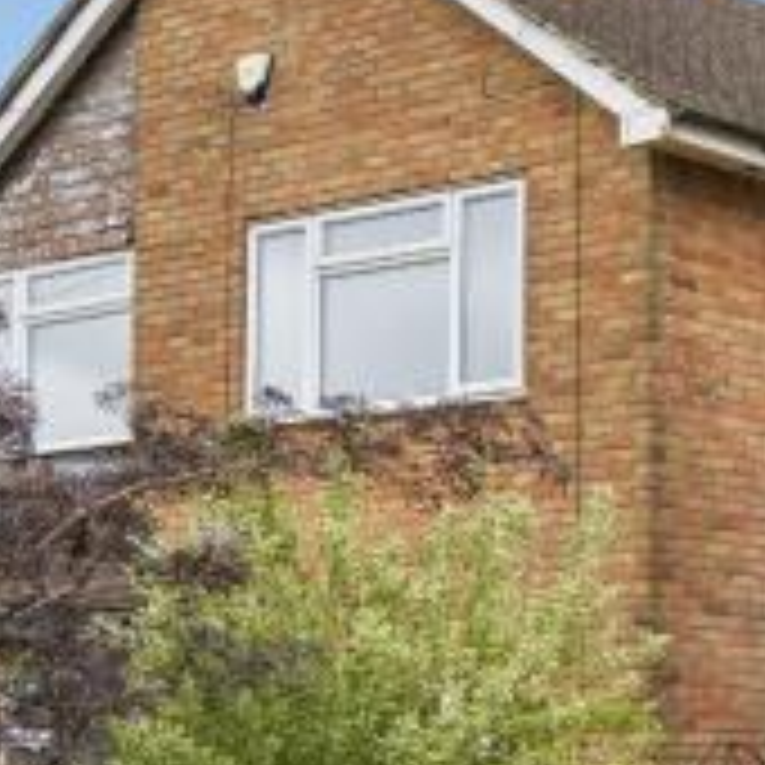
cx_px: 1350
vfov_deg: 18.6
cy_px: 677
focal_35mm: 92
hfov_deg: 16.1
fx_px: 2300
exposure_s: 1/100
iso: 160
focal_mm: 18
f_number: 5.6
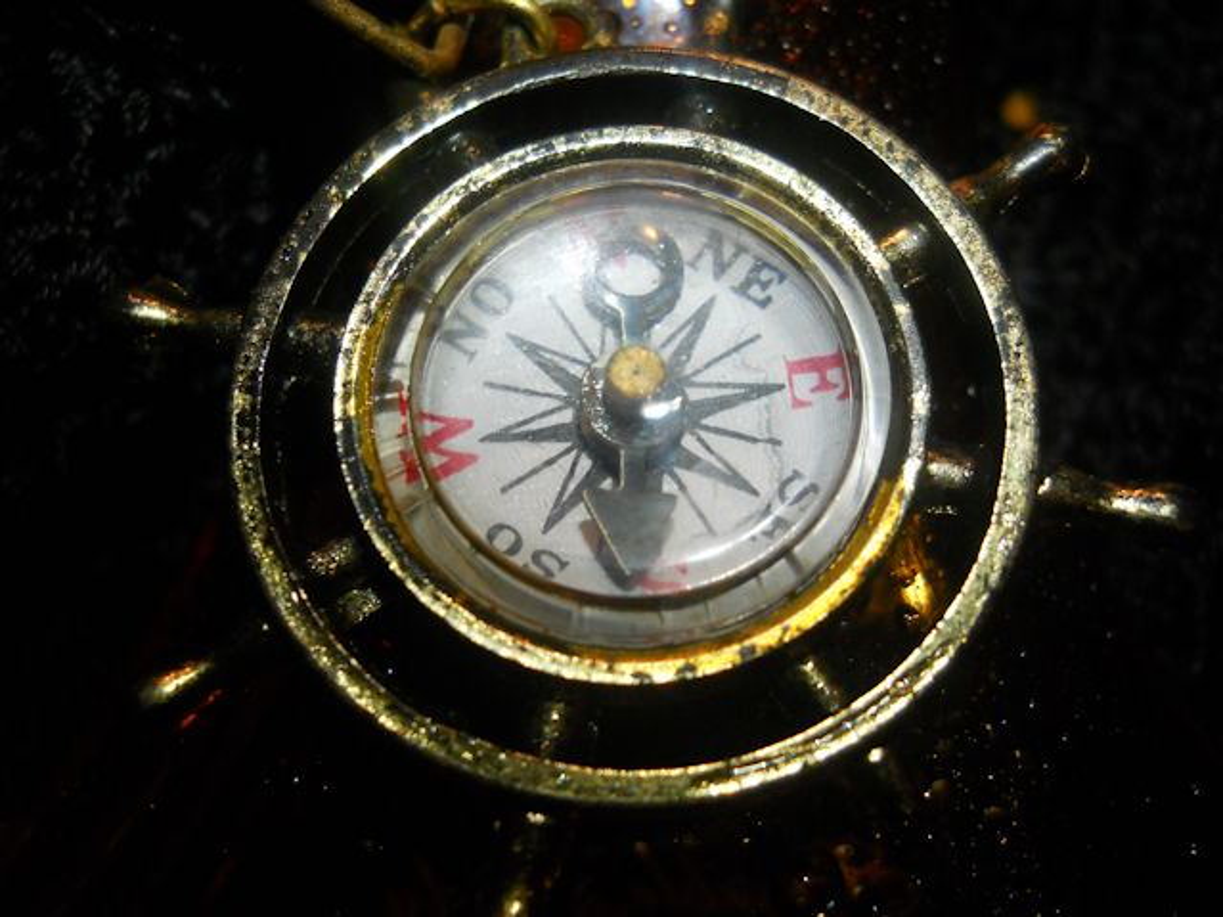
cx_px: 612
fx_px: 1448
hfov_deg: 45.8
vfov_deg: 35.1
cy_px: 458
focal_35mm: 41
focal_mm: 6.72
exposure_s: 1/30
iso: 320
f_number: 3.1
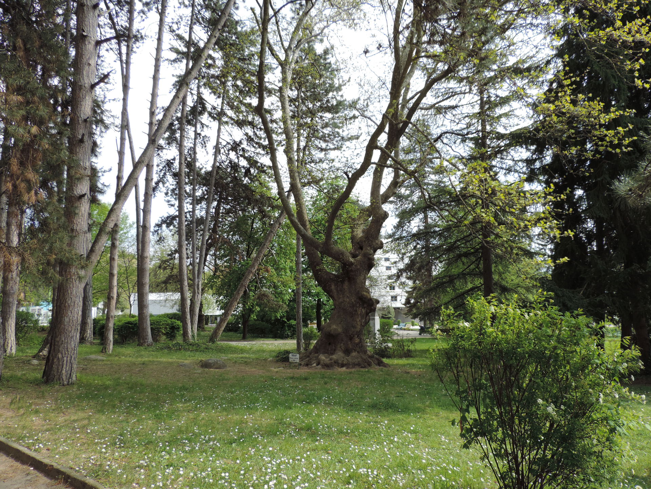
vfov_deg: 56.8
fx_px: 451
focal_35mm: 24
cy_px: 244
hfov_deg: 71.6
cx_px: 326
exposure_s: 1/320
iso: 80
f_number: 3
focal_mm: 4.3
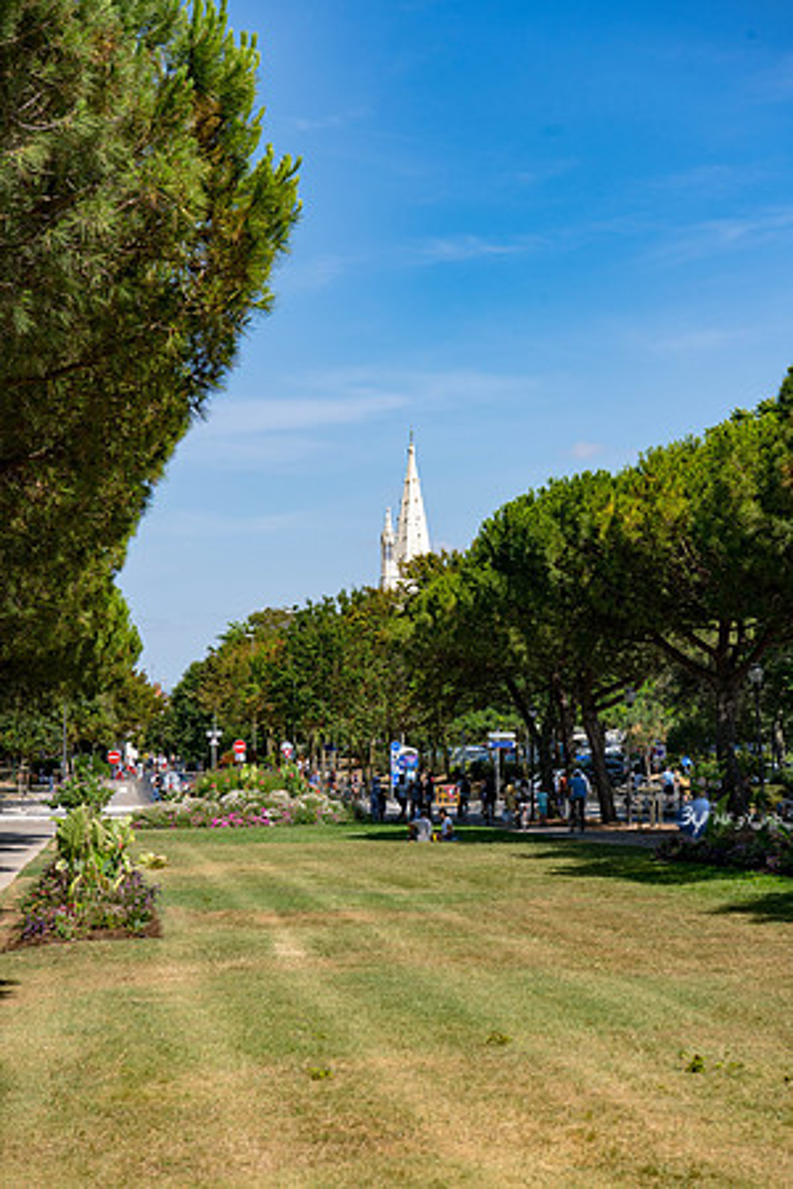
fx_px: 2313
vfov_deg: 28.8
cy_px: 594
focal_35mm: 70
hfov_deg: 19.5
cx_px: 396
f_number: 8
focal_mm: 70
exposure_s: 1/400
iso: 64
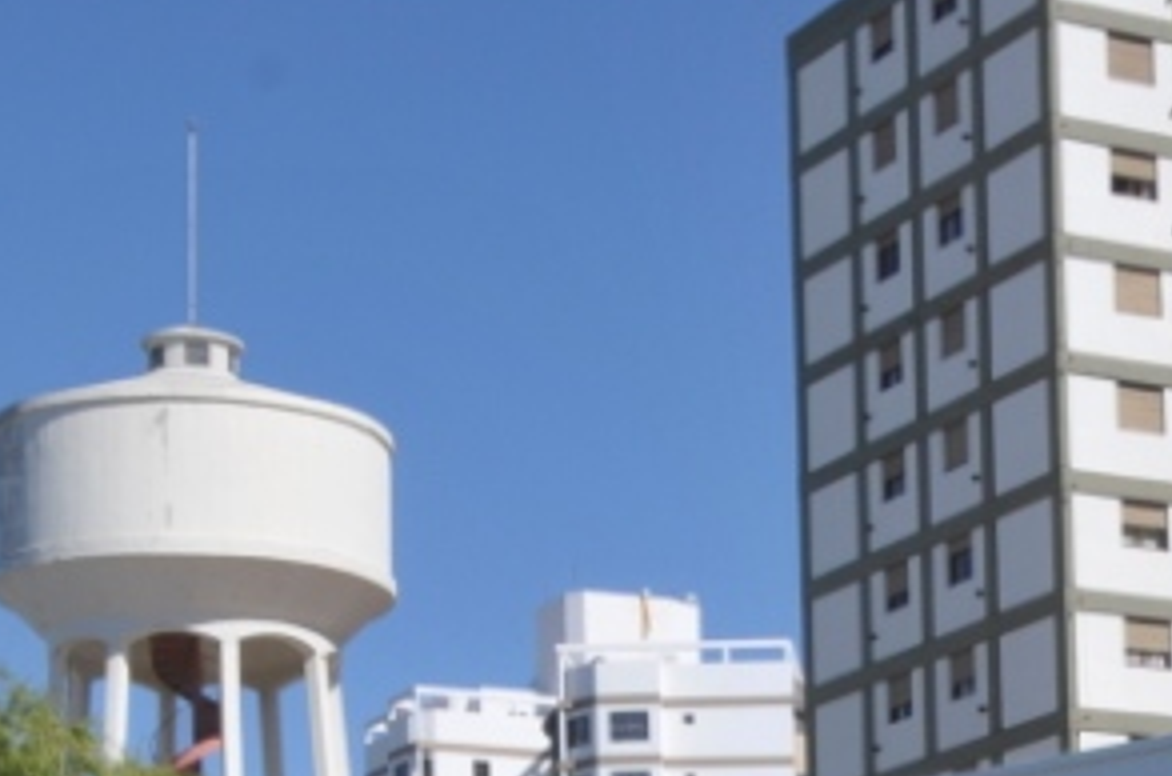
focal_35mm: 126
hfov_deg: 15.8
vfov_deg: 10.4
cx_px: 1336
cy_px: 1236
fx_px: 4093
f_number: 10
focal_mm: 24
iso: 200
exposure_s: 1/400
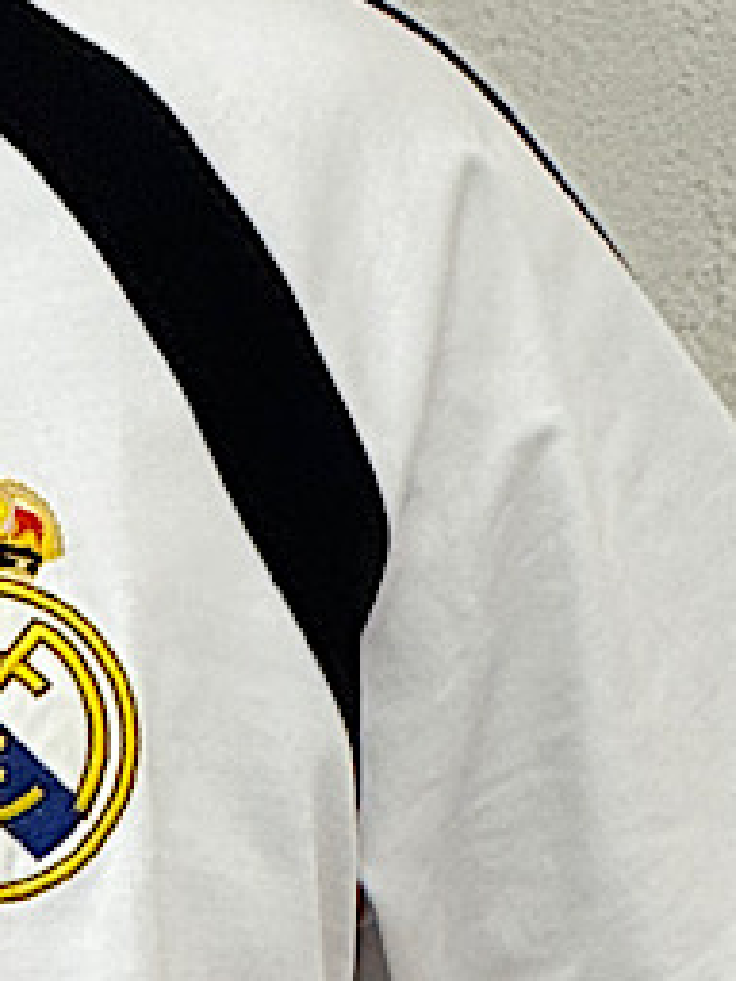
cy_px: 981
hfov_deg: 2.2
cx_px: -671
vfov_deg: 2.9
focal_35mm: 676
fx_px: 19164
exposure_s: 1/168
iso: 50
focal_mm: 15.66
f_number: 2.8
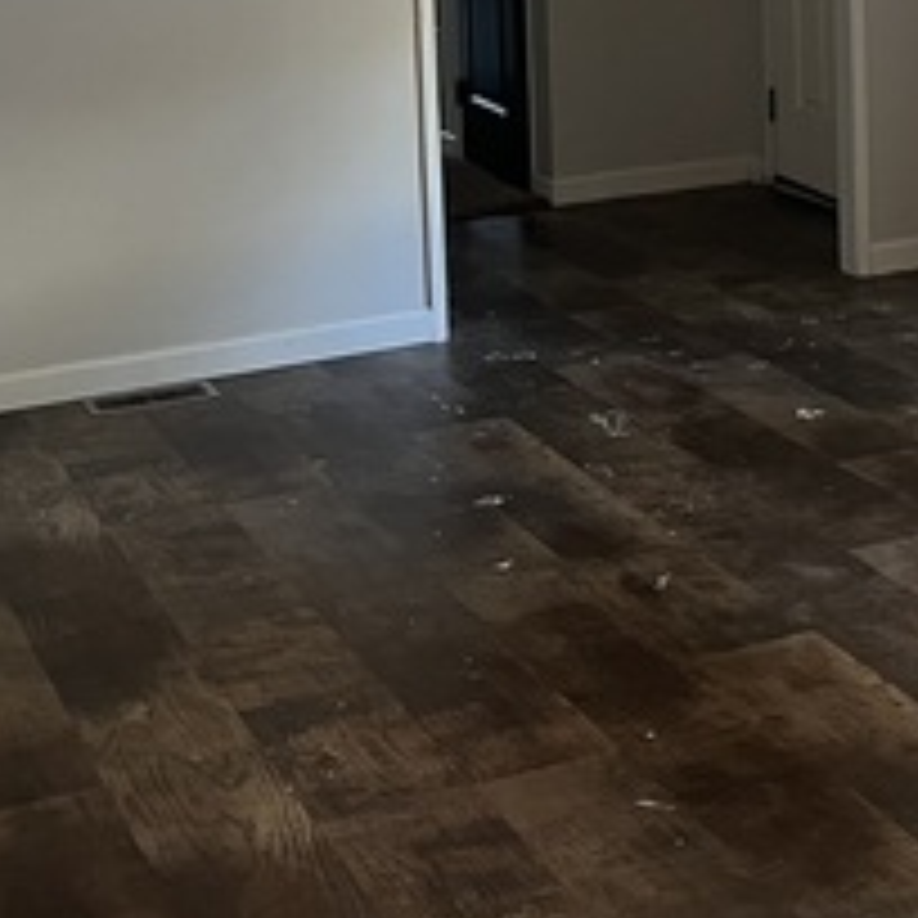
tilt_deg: -3.8
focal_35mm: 75
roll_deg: +2.3
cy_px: -148
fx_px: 2250
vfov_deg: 21.6
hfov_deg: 22.8
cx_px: 700
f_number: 1.6
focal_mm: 5.1
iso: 400
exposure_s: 1/60
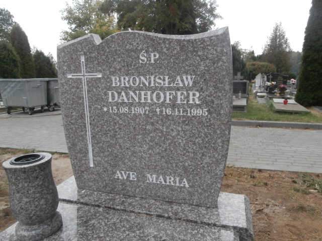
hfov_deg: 71.6
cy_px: 120
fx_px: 223
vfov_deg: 56.8
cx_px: 161
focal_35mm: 24
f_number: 7.9
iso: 400
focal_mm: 4.2
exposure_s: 1/160
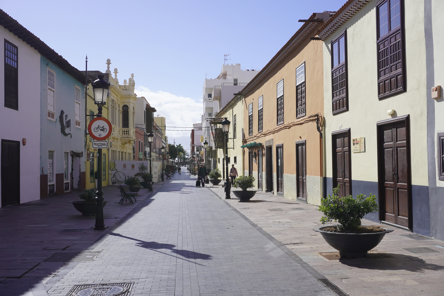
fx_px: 462
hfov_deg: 51.3
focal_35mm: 38
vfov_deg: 35.5
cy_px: 148
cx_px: 222
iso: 100
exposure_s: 1/250
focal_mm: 25
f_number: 11
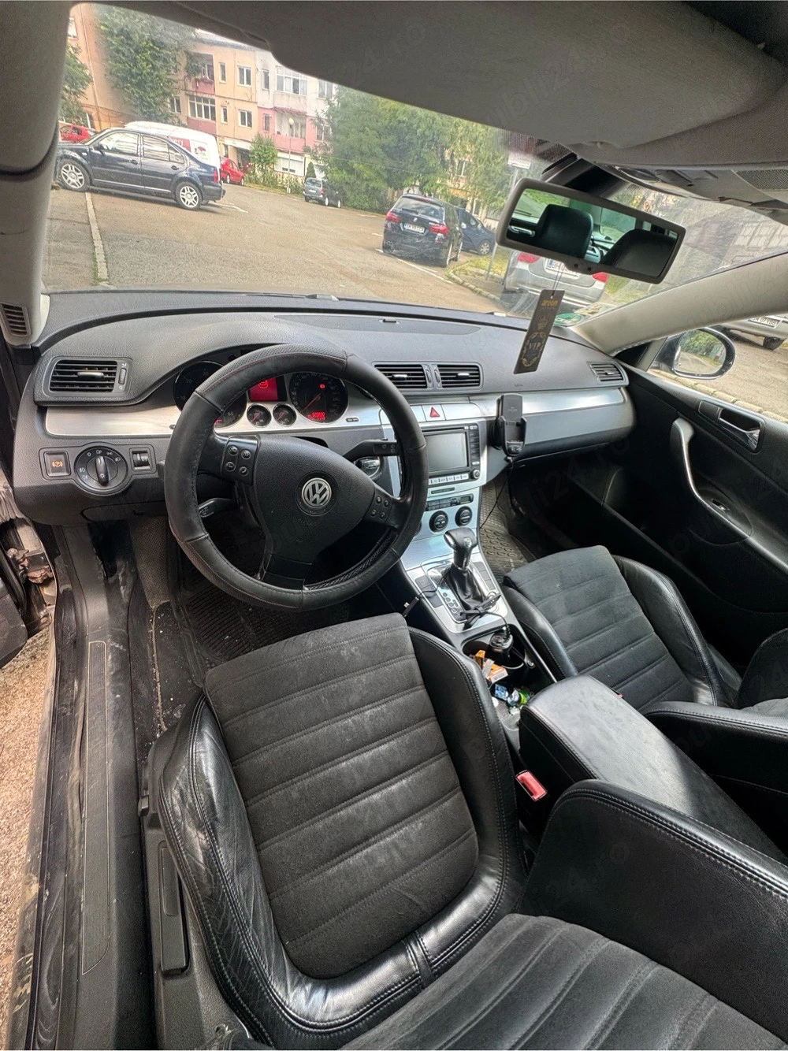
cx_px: 394
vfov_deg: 102.1
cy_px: 526
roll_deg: -13.1
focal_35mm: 14
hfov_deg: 85.7
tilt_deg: -35.0
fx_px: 425
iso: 100
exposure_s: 1/99
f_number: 2.2
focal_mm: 2.22
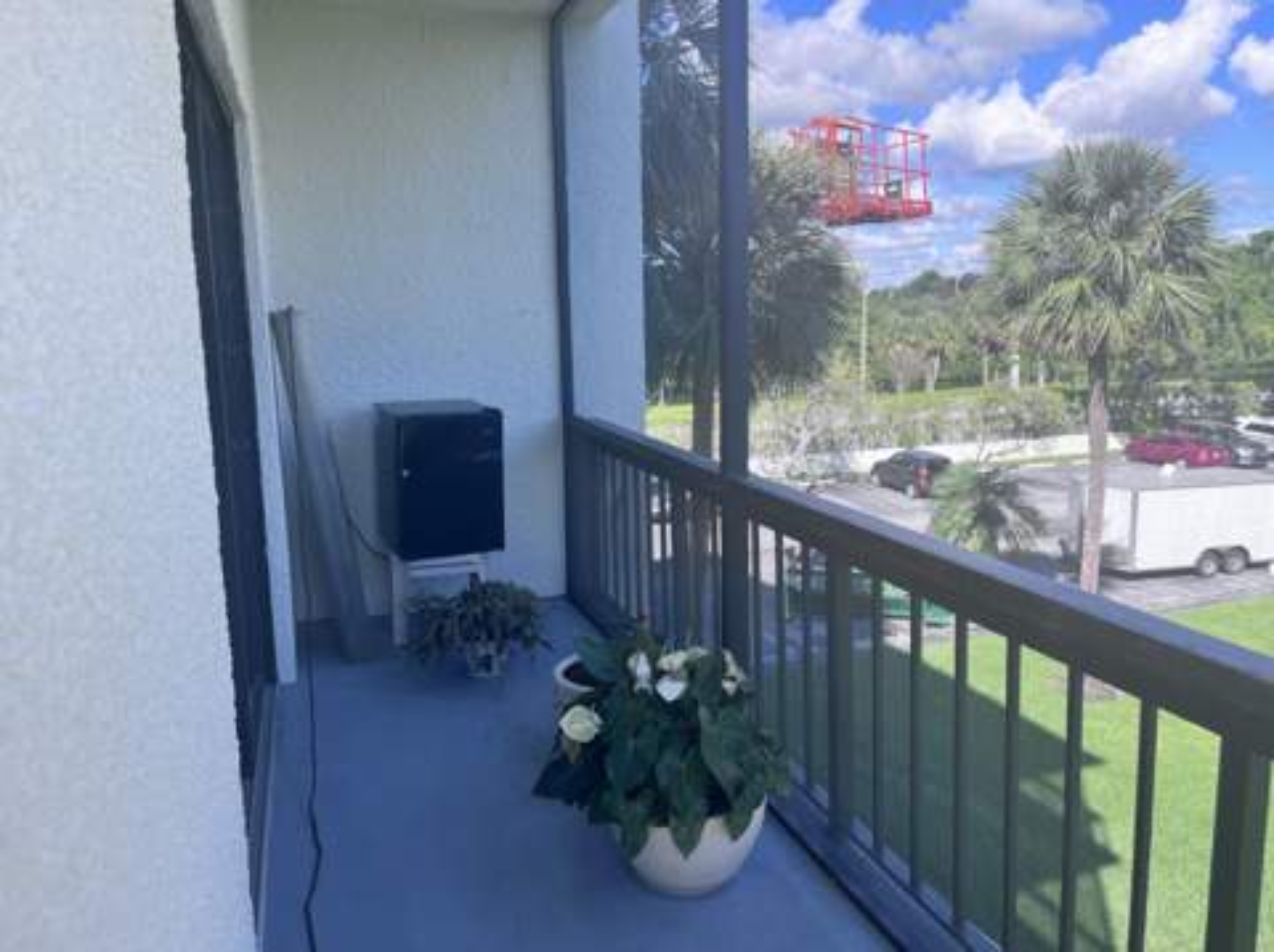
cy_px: 476
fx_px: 956
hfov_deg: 67.4
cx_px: 637
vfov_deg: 53.0
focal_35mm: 26
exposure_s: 1/577
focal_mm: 5.1
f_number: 1.6
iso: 50
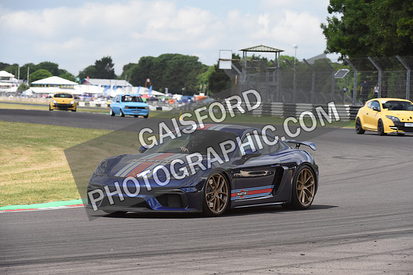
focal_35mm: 200
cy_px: 138
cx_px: 206
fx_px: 2295
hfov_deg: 10.3
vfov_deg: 6.9
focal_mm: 200
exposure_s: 1/1000
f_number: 8
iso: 2200
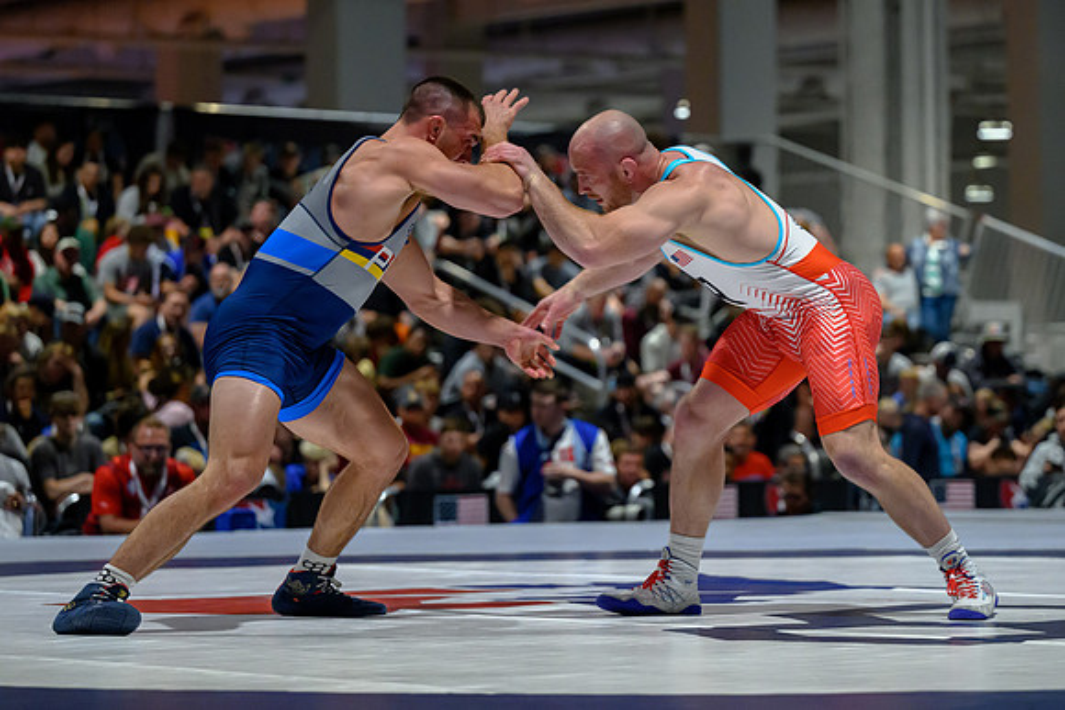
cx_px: 659
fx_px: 3810
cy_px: 303
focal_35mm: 129
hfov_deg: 15.9
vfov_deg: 10.7
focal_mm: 102
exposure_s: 1/640
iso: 5000
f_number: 2.8
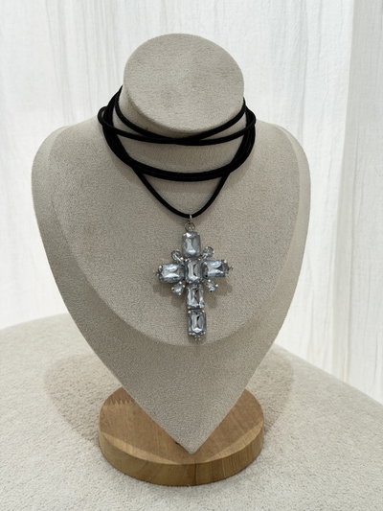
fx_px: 708
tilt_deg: -20.9
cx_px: 192
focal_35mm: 48
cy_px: 256
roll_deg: +0.5
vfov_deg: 39.6
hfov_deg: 30.3
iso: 50
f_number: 1.78
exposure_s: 1/50
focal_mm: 6.76
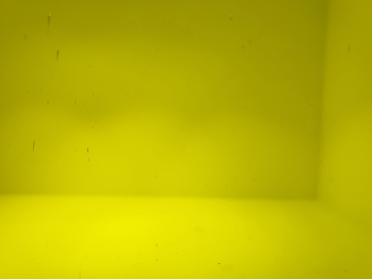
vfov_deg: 53.1
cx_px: 186
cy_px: 140
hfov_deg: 67.3
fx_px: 279
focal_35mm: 26
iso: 80
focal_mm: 4.3
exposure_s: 1/180
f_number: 1.5
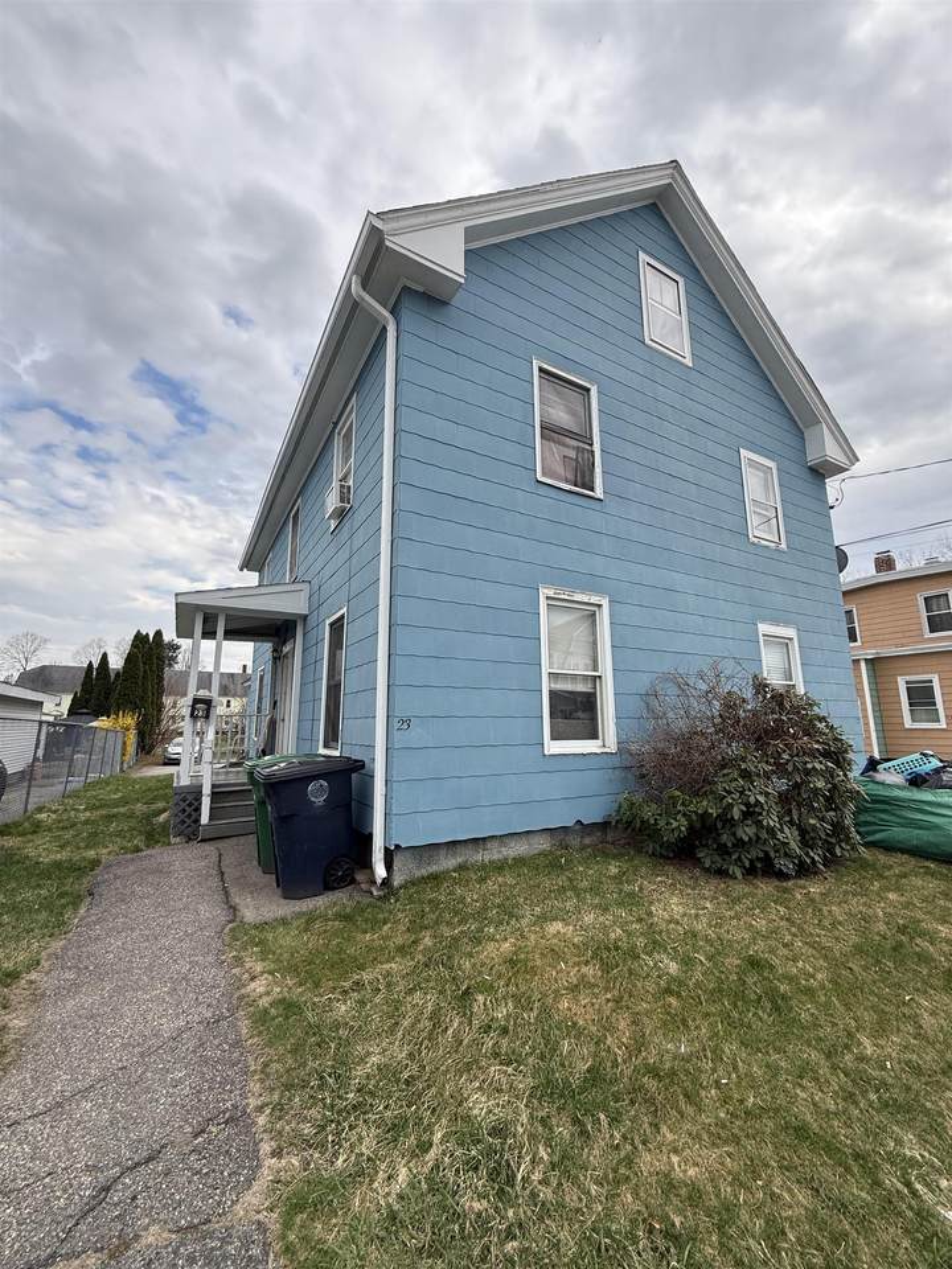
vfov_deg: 102.1
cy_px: 634
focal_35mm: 14
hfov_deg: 85.7
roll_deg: -0.5
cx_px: 476
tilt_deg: +11.2
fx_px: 513
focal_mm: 2.22
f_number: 2.2
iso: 64
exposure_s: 1/559
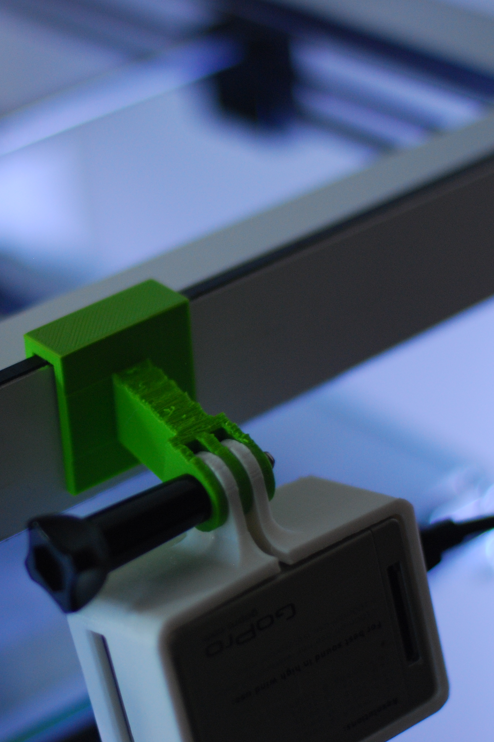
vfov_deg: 18.1
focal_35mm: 113
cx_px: 88
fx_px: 2326
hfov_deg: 12.1
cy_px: 369
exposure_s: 1/125
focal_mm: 50
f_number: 1.4
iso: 320
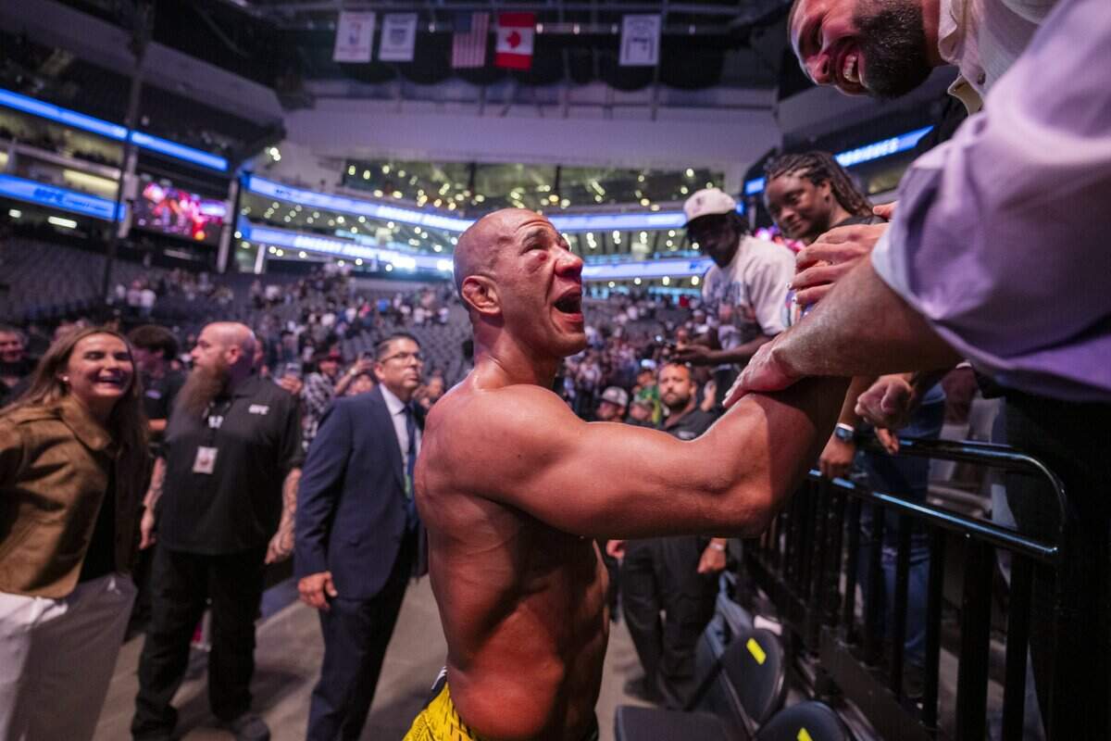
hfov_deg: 93.3
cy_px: 370
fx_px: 525
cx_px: 556
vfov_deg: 70.4
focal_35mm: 17
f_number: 2.8
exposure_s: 1/320
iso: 2500
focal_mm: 17
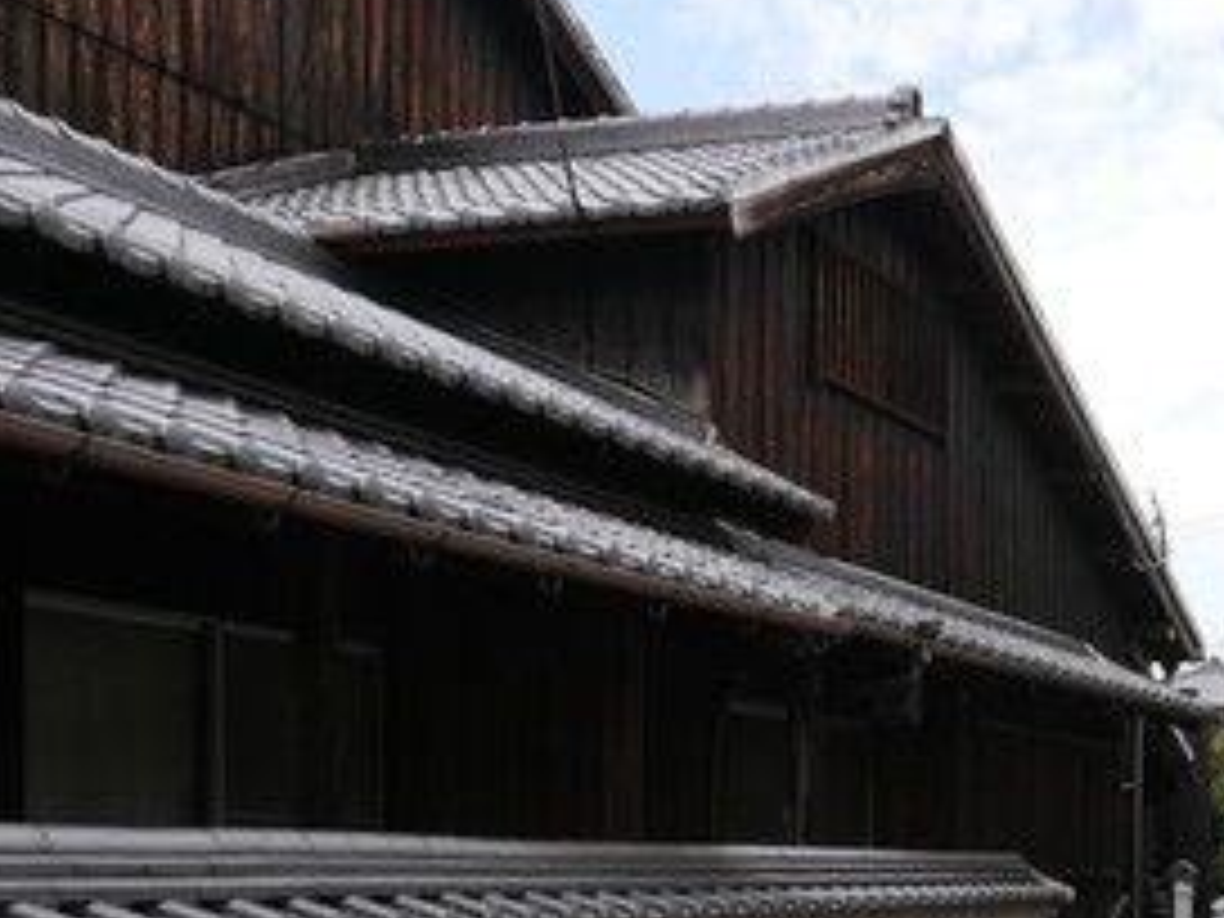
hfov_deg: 27.7
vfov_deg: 21.4
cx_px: 1215
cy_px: 936
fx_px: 2334
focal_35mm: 66
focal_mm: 14
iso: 200
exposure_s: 1/400
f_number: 4.5
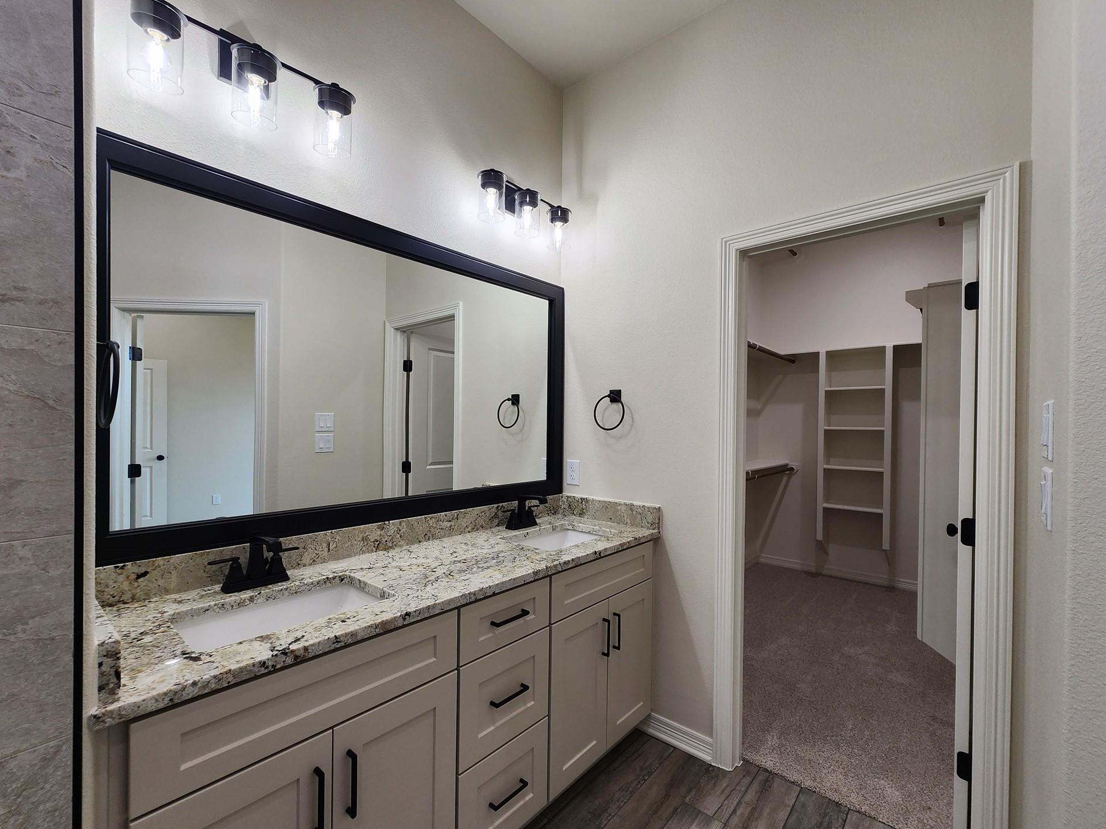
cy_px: 432
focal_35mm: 14
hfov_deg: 102.1
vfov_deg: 85.6
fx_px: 447
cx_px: 551
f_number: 2.2
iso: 50
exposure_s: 1/60
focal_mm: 2.2
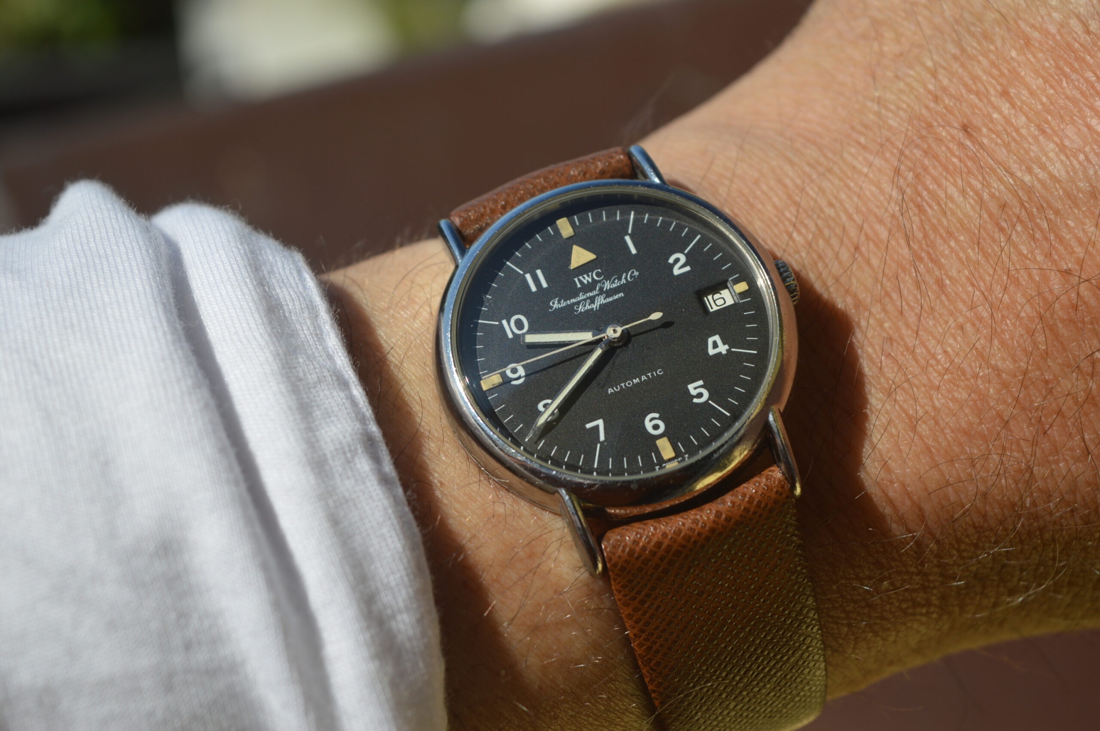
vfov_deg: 16.5
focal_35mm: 82
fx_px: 2519
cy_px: 366
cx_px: 550
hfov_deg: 24.6
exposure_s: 1/250
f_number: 8
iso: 100
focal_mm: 55
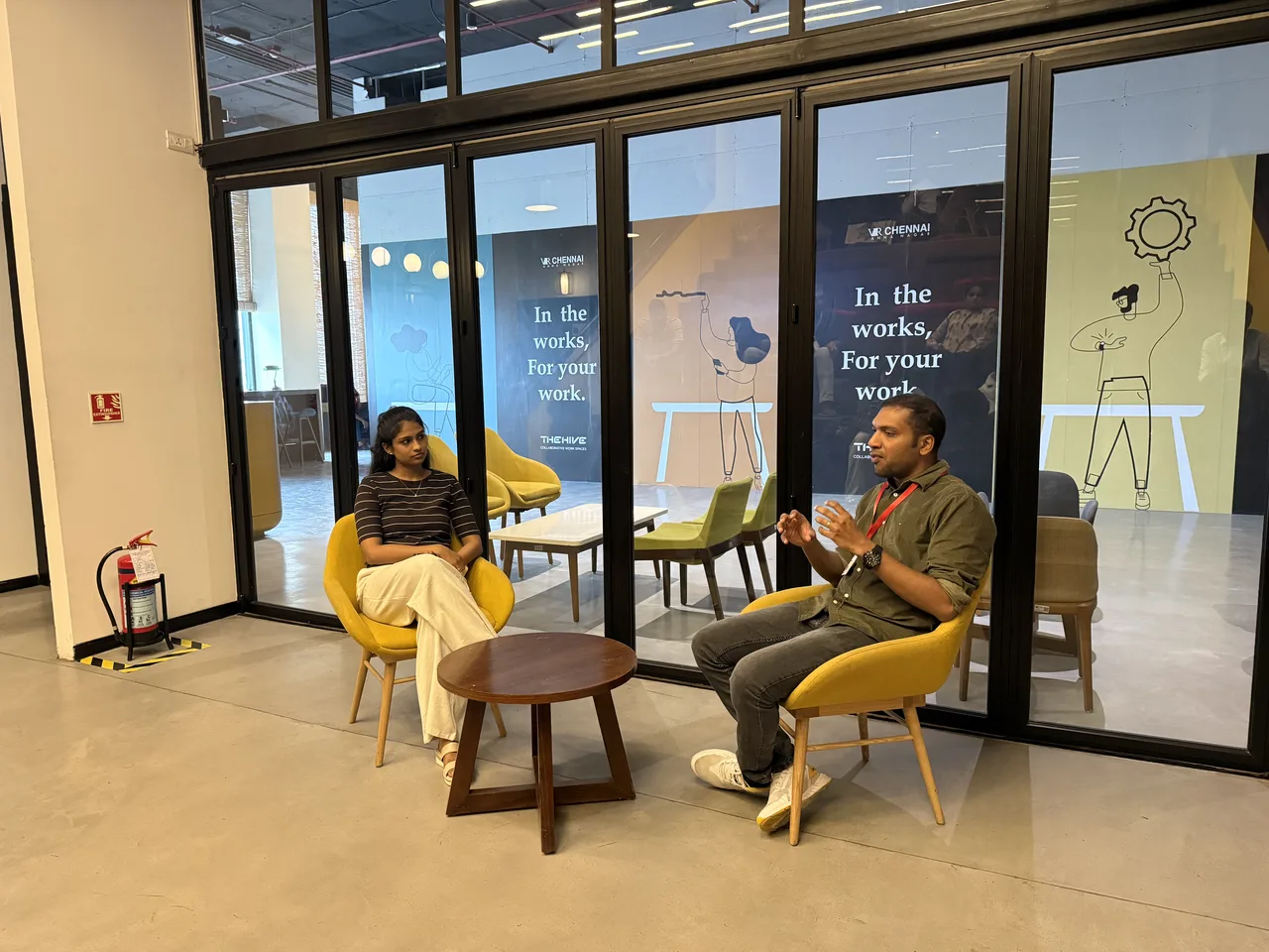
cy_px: 476
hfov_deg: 71.6
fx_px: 880
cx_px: 634
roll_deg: +0.7
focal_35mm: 24
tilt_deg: -7.0
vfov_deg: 56.8
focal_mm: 6.76
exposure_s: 1/50
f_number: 1.78
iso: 640
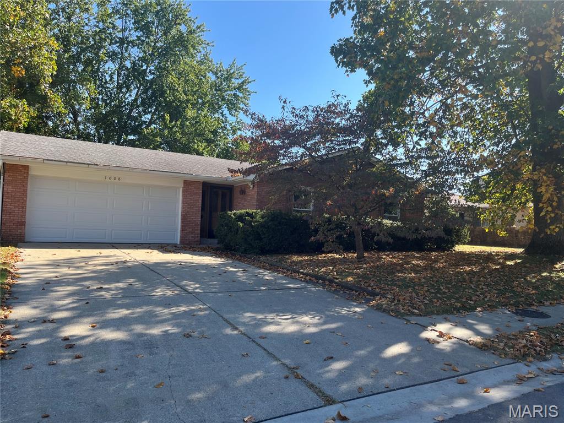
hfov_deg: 67.3
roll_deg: -2.0
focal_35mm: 26
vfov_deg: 53.1
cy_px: 212
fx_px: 424
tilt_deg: +2.9
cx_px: 282
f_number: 1.6
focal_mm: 5.1
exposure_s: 1/975
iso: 50
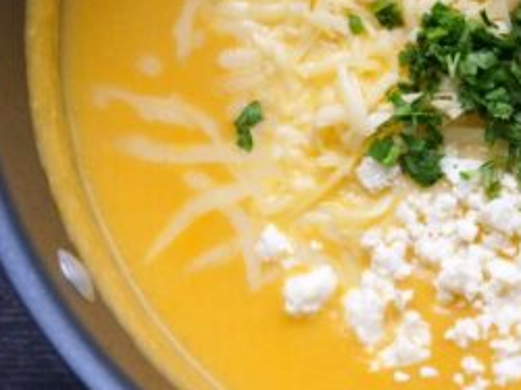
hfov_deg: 15.7
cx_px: 544
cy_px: 56
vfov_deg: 12.0
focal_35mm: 123
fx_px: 1849
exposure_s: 1/60
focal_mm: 24
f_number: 3.5
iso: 800
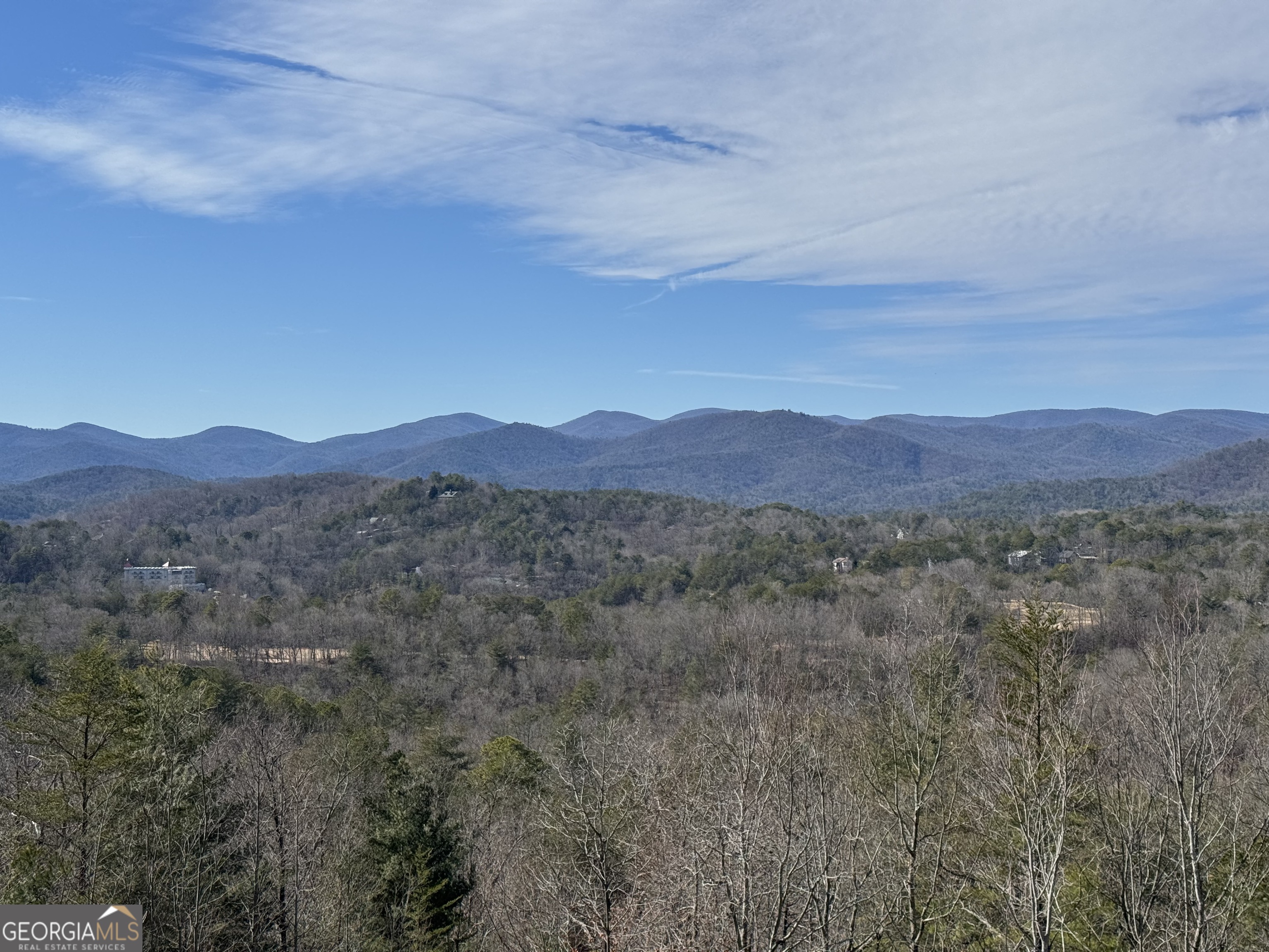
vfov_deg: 30.3
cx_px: 634
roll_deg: -0.3
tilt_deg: -0.2
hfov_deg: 39.7
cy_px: 476
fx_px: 1760
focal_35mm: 48
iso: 80
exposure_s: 1/7937
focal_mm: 6.76
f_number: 1.78
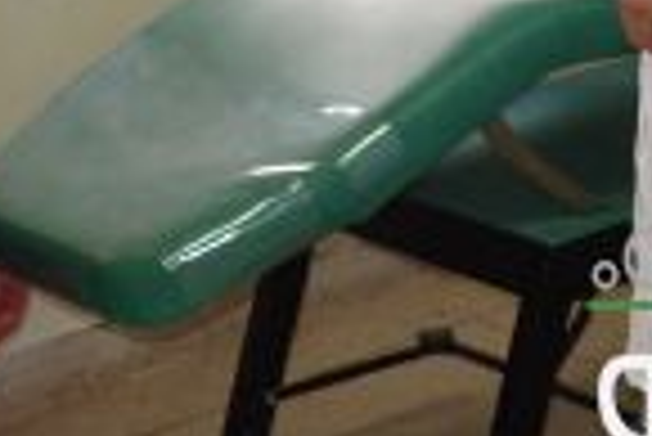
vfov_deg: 10.0
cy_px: -288
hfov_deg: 14.6
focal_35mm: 132
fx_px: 2393
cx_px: 944
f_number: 4
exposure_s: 1/80
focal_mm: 20
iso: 400
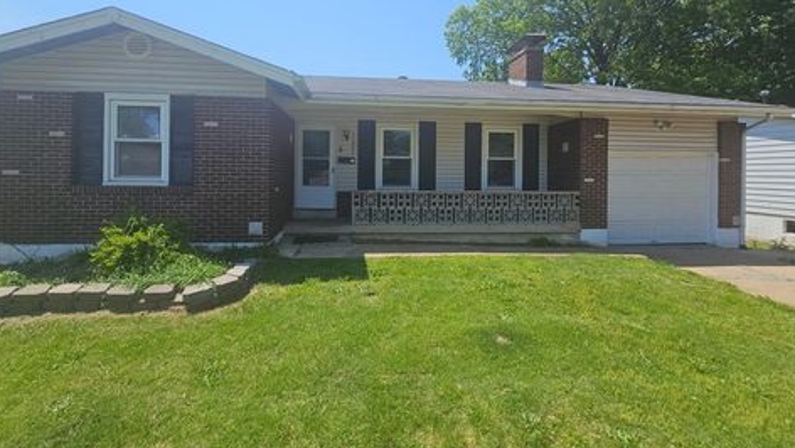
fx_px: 316
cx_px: 386
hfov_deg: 102.9
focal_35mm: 15
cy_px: 164
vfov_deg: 69.3
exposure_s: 1/2365
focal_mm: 2.2
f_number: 2.2
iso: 50
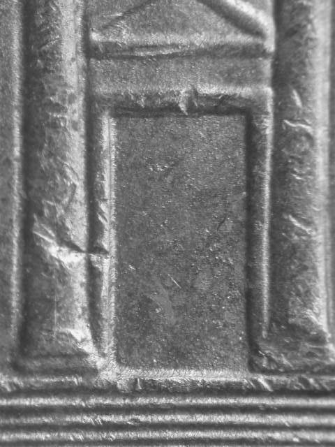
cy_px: 224
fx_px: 1703
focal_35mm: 132
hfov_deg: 11.2
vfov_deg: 14.9
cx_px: 168
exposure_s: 1/5.8
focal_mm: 27.3
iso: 100
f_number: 4.6
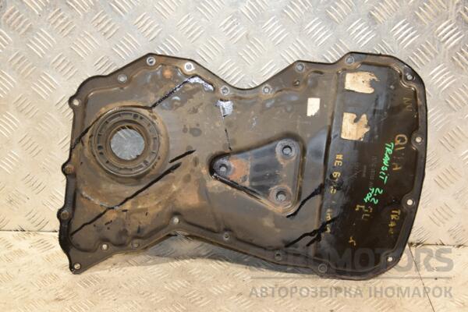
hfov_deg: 35.1
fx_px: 741
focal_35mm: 57
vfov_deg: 23.8
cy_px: 156
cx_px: 234
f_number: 5
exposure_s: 1/100
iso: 800
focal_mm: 38
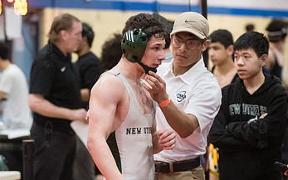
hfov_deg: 9.8
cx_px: 155
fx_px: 1672
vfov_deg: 6.2
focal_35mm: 213
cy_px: 93
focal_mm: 125
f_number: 3.5
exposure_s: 1/400
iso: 8000
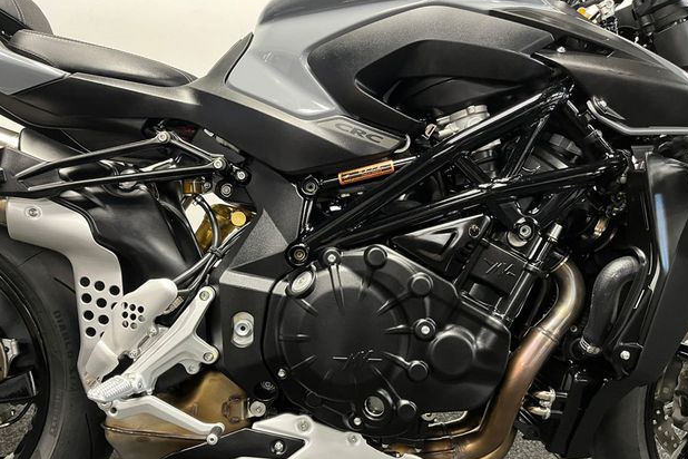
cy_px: 264
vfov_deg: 46.3
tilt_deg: -9.3
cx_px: 336
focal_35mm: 28
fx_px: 535
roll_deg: -1.4
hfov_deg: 65.5
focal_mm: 5.1
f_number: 1.6
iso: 500
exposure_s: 1/33
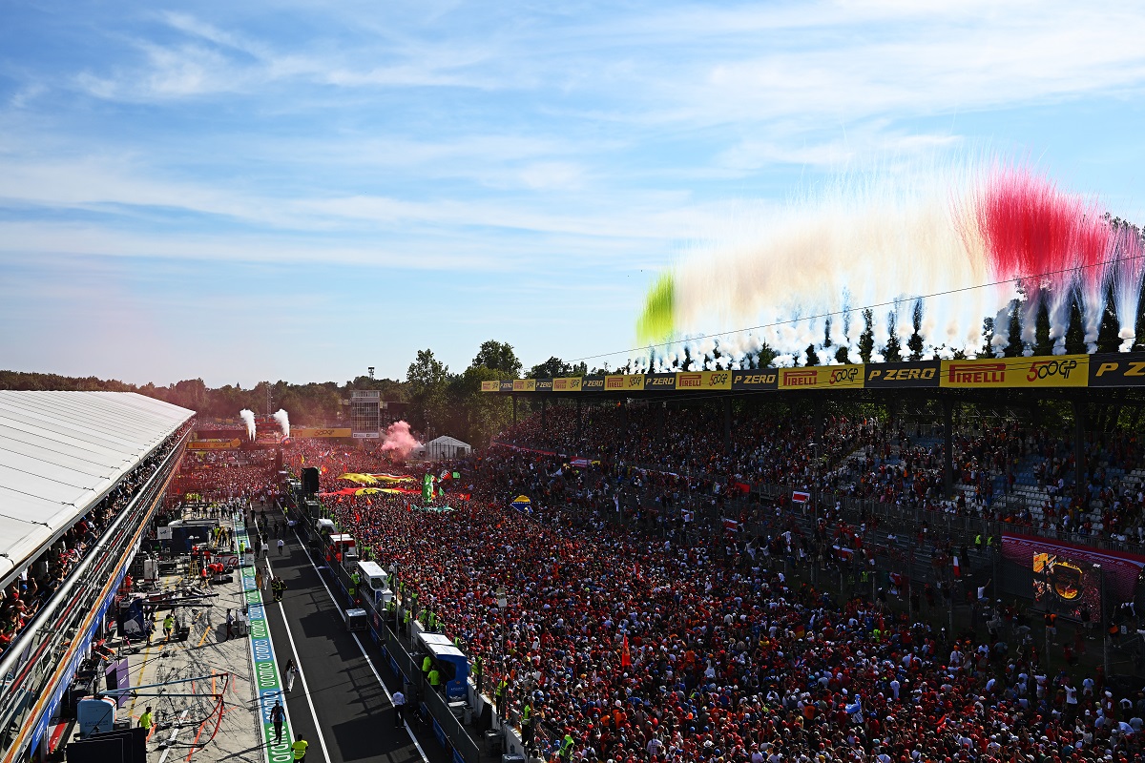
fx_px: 1113
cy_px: 382
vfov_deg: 37.9
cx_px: 572
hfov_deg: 54.4
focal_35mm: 35
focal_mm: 35
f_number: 4
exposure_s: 1/3200
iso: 160
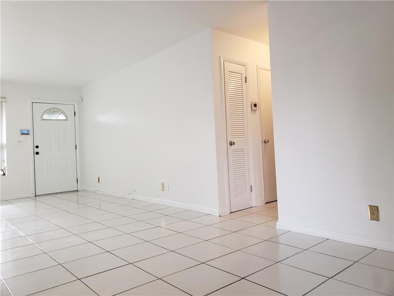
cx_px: 197
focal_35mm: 26
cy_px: 148
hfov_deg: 67.3
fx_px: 296
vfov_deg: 53.1
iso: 250
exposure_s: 1/60
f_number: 2.4
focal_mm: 4.3
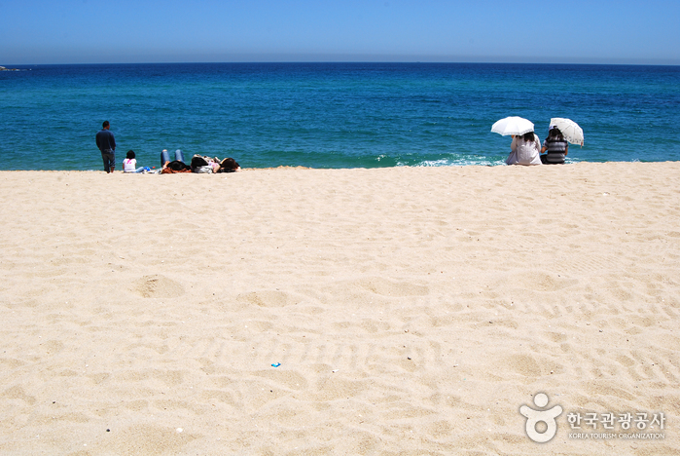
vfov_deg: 37.0
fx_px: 681
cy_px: 228
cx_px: 340
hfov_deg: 53.1
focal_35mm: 36
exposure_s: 1/125
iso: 100
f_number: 14
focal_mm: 24
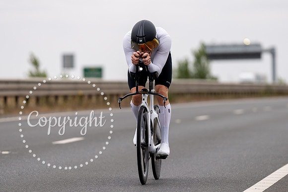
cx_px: 151
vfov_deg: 5.0
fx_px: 2183
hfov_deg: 7.5
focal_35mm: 273
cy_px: 112
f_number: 3.2
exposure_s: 1/800
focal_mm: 200
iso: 100
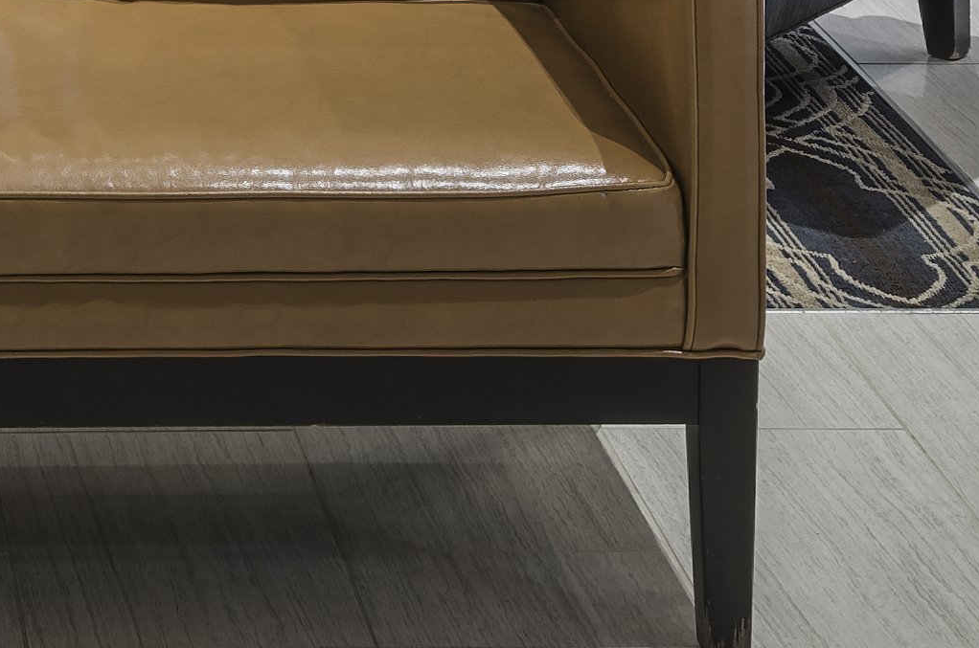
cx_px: -334
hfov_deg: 13.9
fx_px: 3827
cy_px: -1123
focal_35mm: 141
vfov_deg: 8.5
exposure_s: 1/1.25
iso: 100
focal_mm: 24
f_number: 11
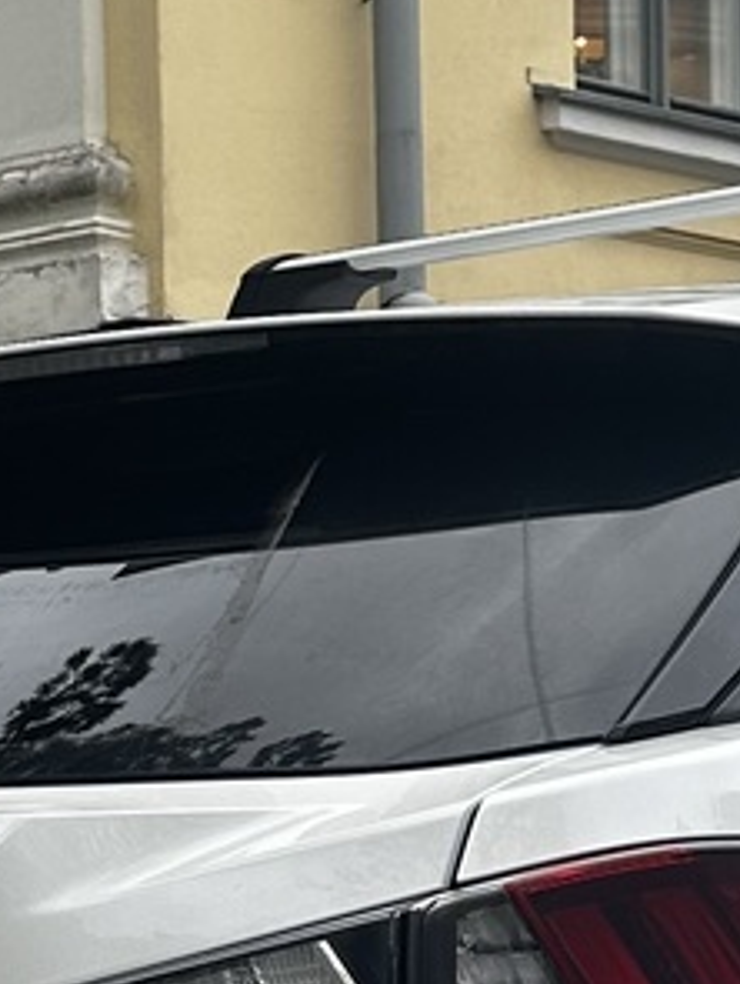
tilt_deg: +1.7
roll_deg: +0.9
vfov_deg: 15.1
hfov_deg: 11.4
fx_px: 3697
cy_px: 777
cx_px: 407
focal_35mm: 130
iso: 80
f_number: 1.78
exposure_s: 1/1171
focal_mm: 6.86
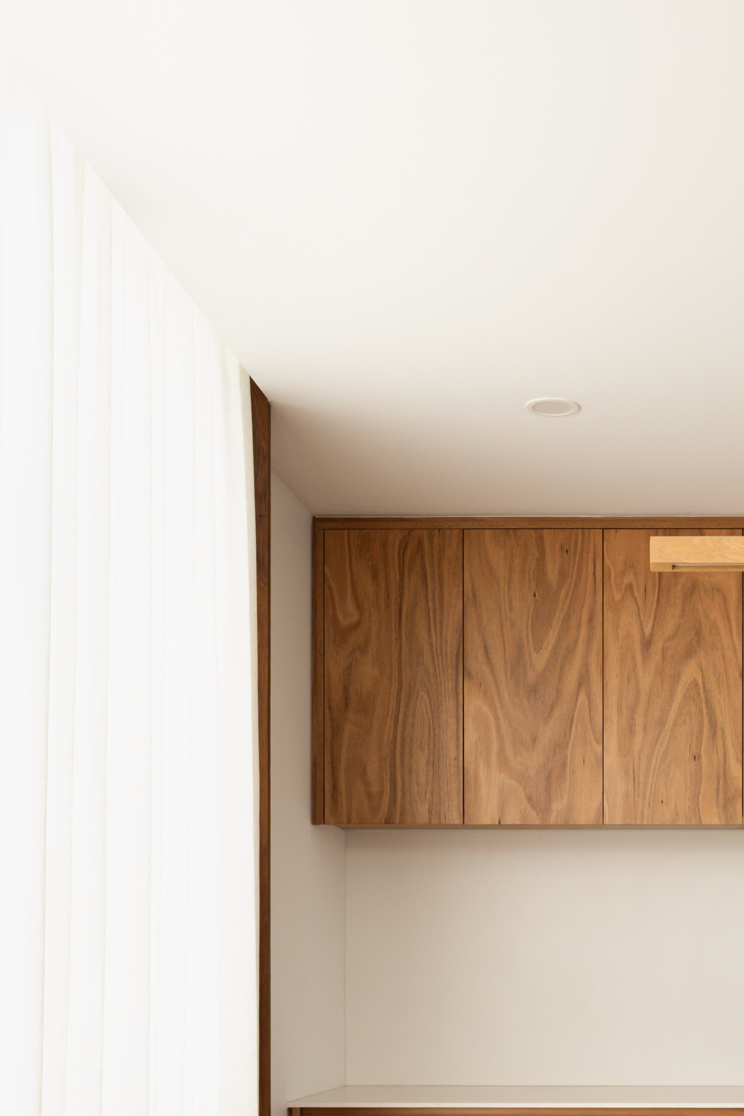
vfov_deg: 34.0
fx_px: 1705
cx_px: 637
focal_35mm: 55
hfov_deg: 24.1
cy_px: 1032
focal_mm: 29
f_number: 10
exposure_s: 1/6
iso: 125
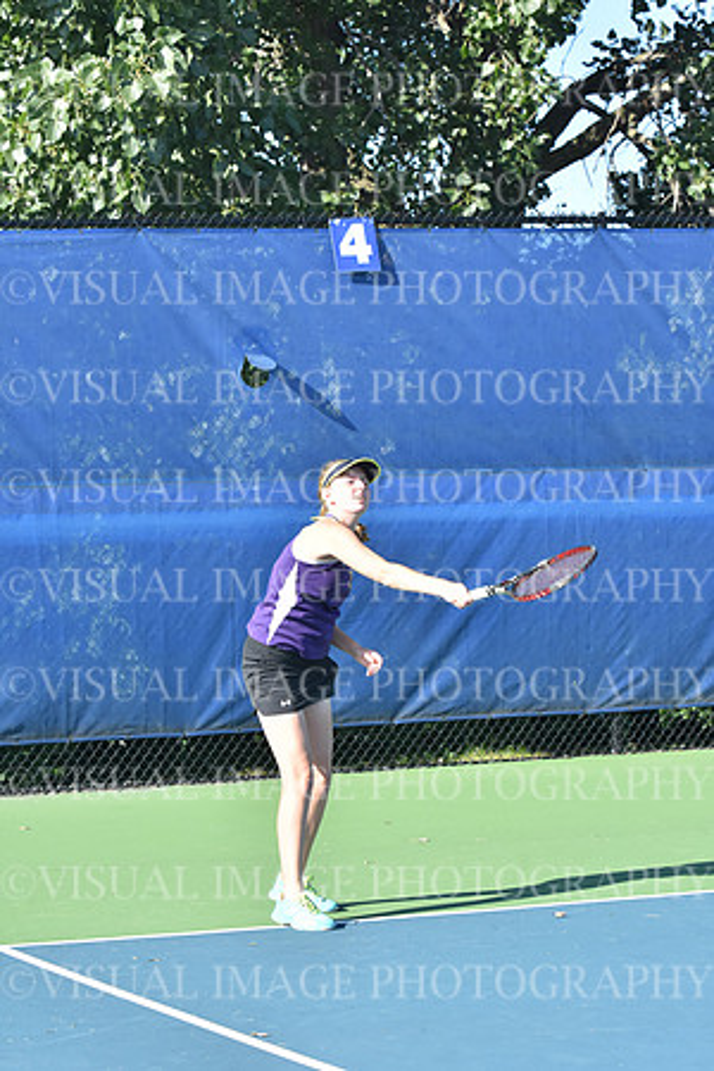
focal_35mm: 120
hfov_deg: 11.4
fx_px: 3570
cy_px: 536
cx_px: 357
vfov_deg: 17.1
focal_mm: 80
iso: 800
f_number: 7.1
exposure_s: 1/1000
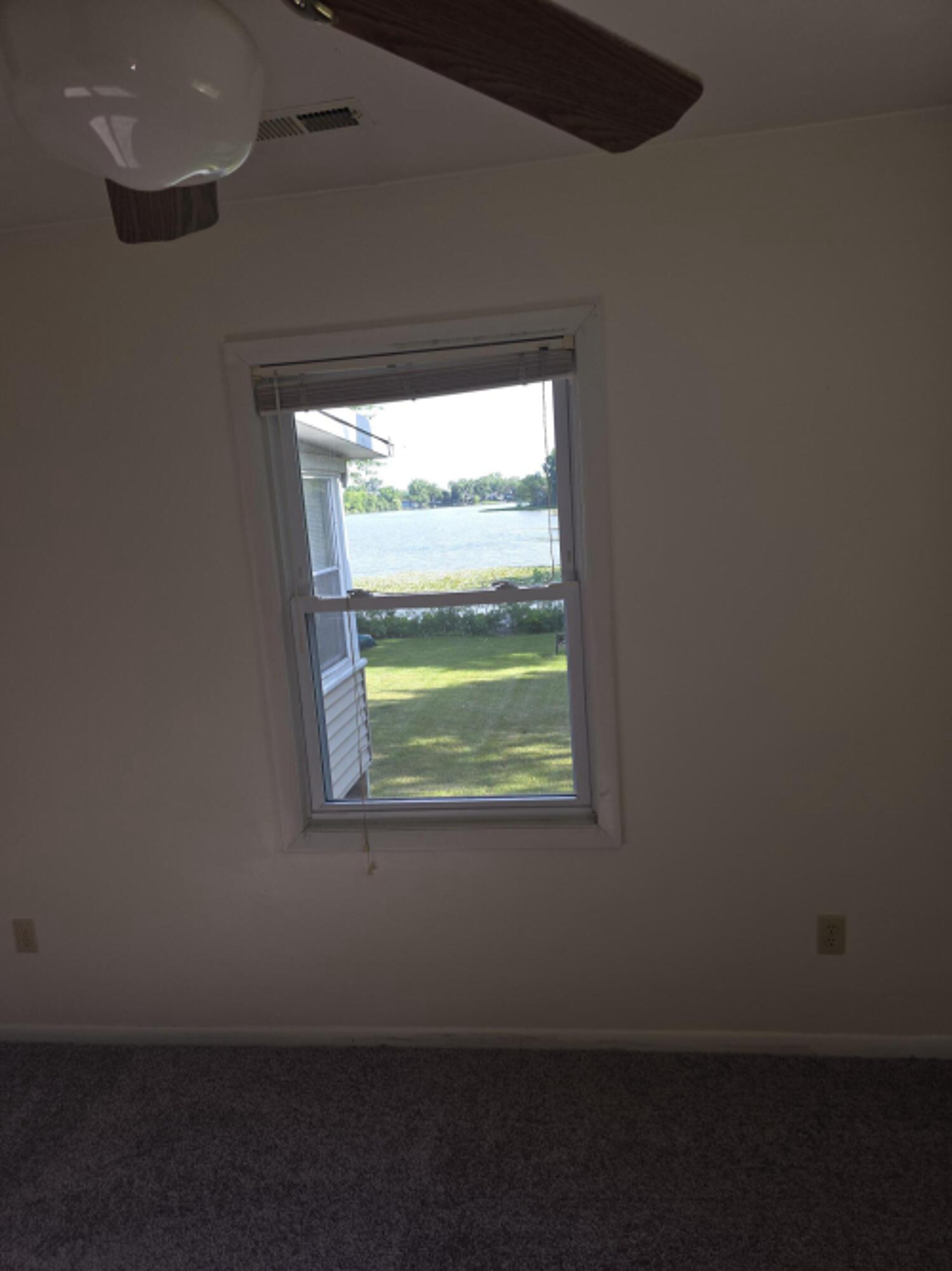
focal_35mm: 23
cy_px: 636
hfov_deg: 58.9
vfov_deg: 73.9
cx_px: 476
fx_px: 844
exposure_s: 1/120
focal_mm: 6.3
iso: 12
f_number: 1.7
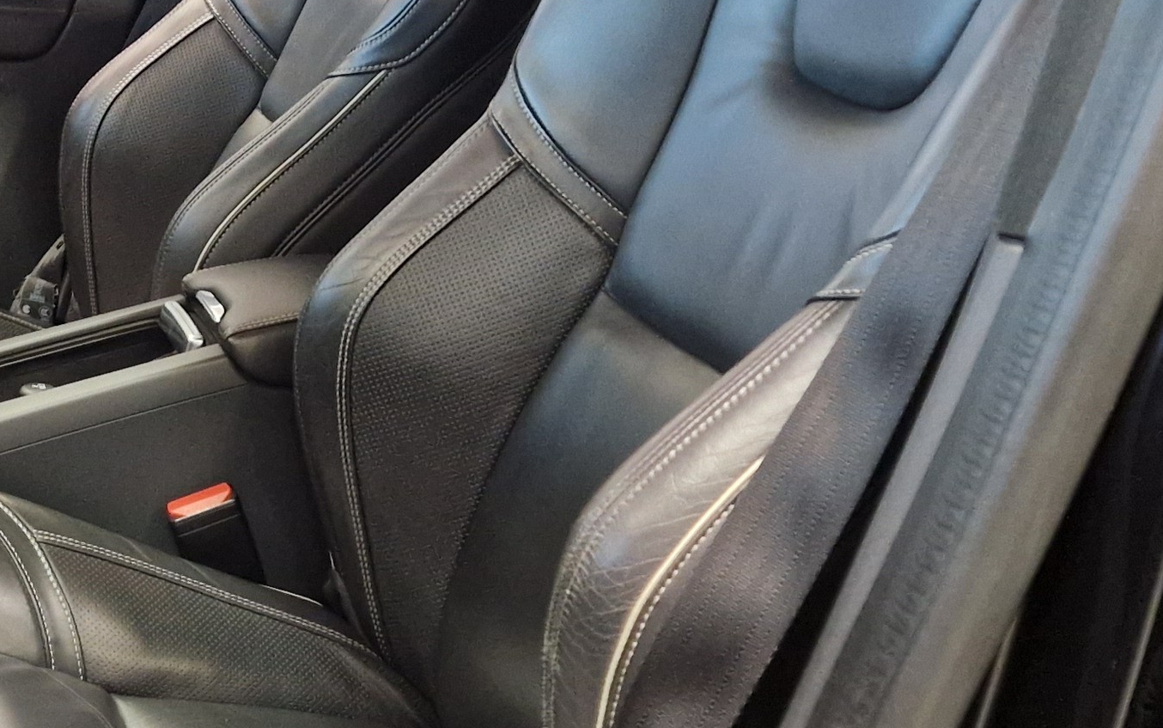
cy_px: 328
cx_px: -68
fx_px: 2283
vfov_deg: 18.1
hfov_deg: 26.6
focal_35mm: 72
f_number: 1.8
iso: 500
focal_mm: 5.4
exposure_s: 1/100
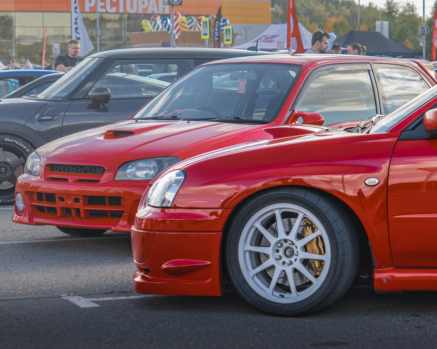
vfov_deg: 13.5
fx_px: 1480
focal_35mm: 114
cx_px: 333
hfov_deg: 16.7
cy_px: 128
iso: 100
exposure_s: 1/400
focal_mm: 39.1
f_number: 2.8
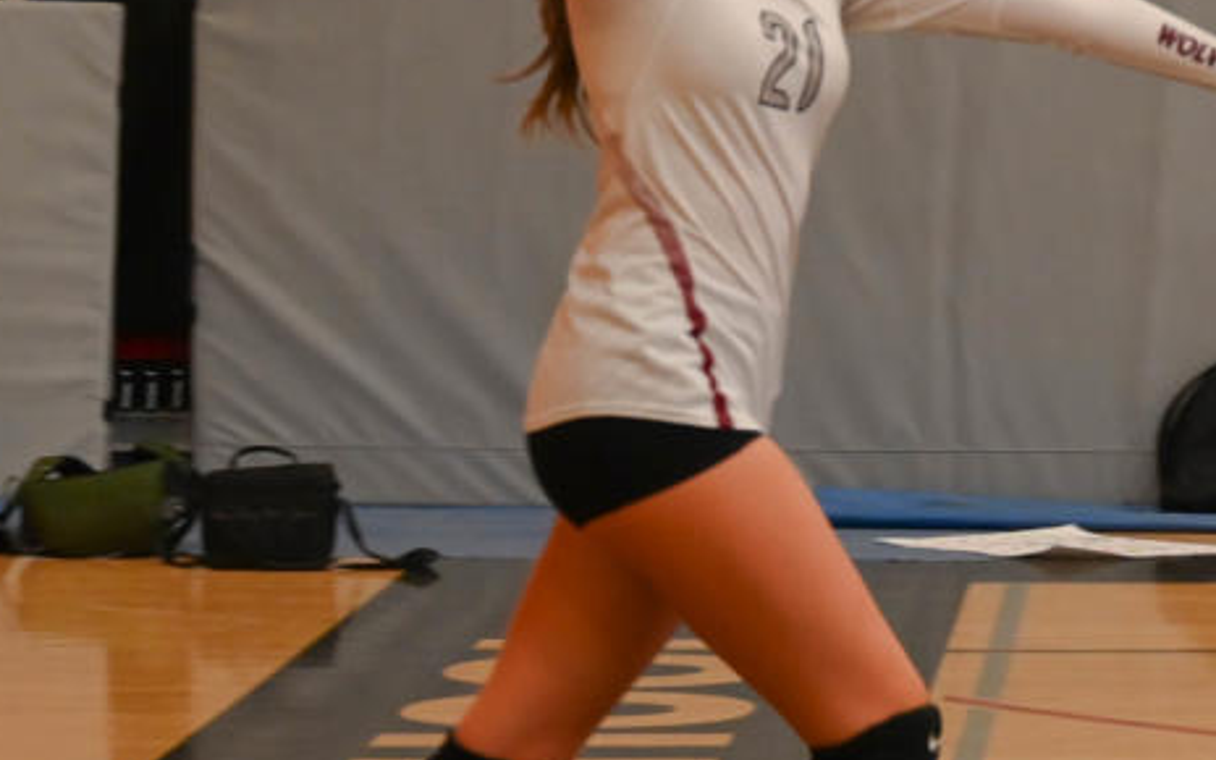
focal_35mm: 208
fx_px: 6893
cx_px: 1760
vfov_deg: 6.3
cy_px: -152
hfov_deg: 9.8
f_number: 6
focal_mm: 63
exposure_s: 1/100
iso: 1600
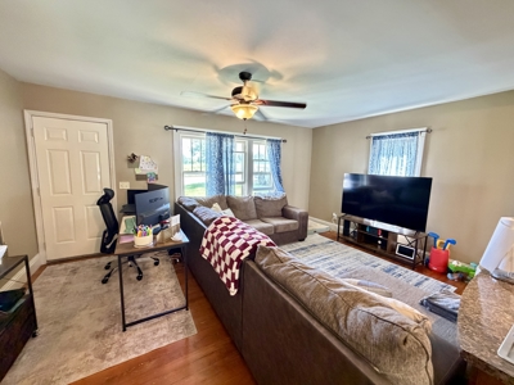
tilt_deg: -7.0
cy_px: 192
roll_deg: -1.3
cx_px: 257
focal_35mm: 14
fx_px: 208
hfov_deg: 102.1
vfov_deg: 85.7
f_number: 2.2
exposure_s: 1/60
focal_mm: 2.22
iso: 800
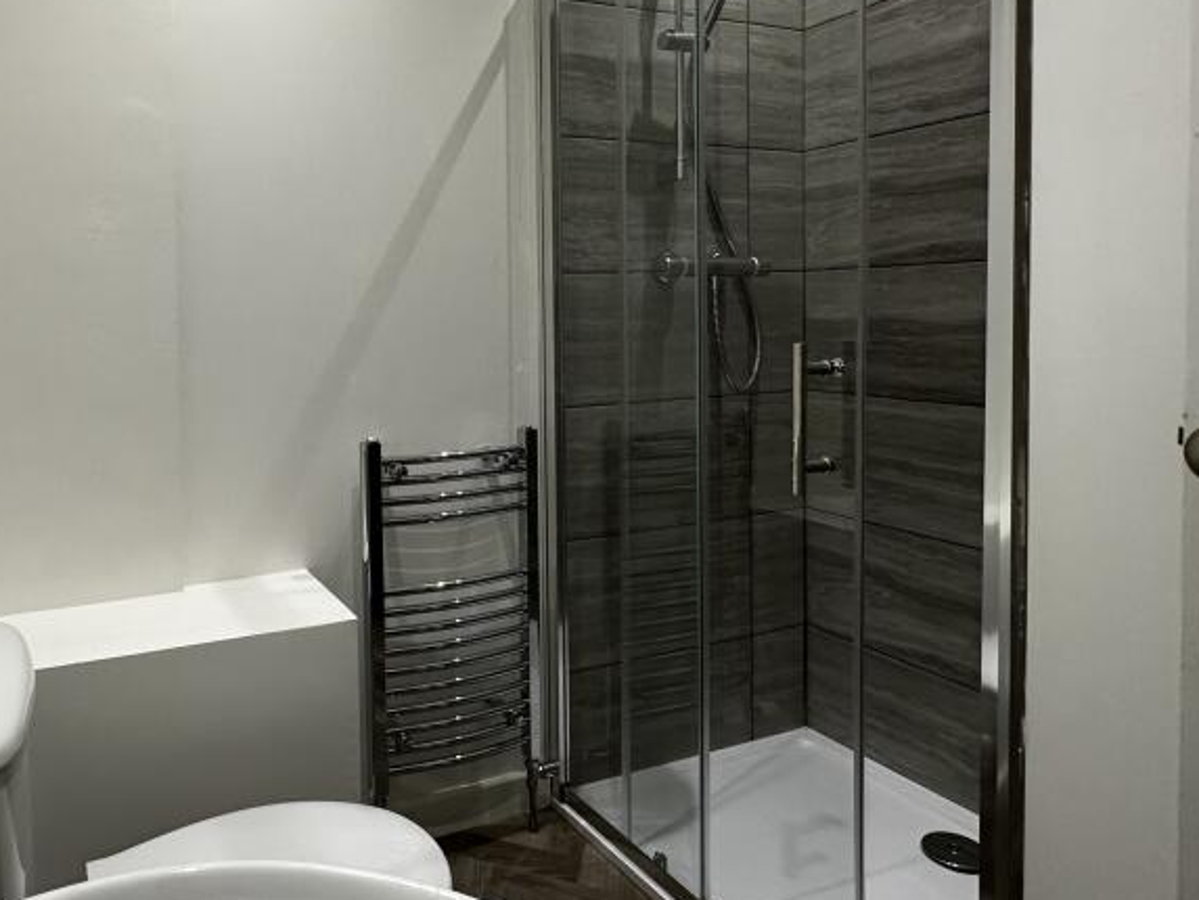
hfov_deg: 66.6
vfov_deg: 54.3
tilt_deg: -4.1
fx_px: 866
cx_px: 356
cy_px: 341
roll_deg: -0.3
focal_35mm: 25
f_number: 2.2
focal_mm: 2.22
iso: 200
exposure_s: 1/100
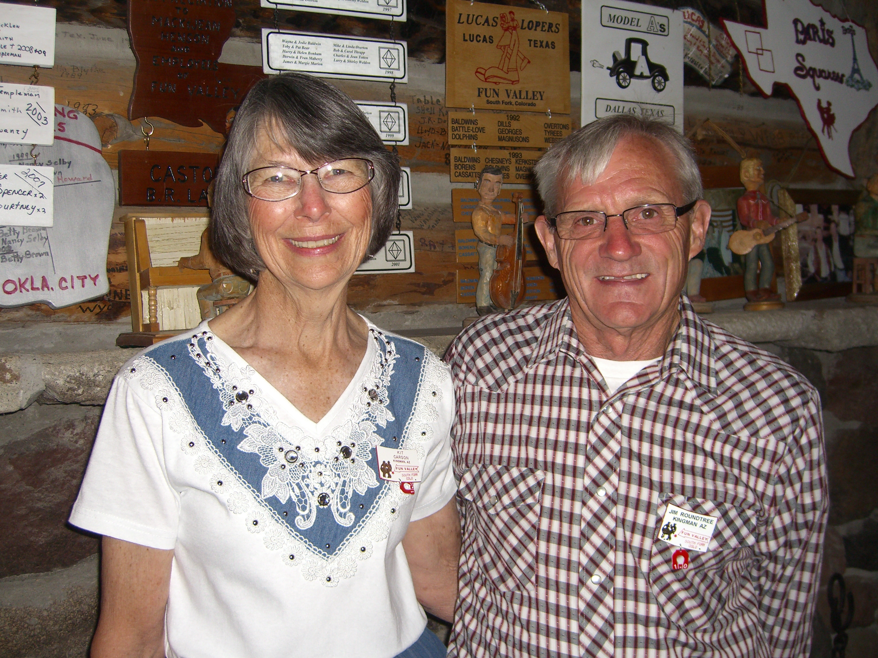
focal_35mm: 38
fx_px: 964
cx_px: 439
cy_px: 329
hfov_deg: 49.0
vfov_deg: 37.7
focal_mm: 7.9
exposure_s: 1/60
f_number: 2.8
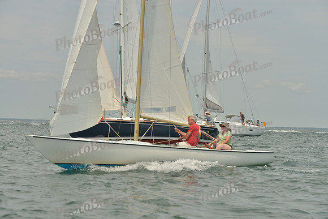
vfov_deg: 14.0
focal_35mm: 98
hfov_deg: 20.8
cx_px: 164
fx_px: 893
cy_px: 110
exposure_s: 1/800
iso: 400
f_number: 8
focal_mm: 98
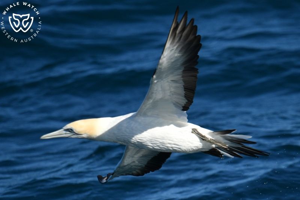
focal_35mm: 600
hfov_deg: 3.4
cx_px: 150
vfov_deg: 2.3
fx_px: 4999
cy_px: 100
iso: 1100
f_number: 6.3
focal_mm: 600
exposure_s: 1/8000
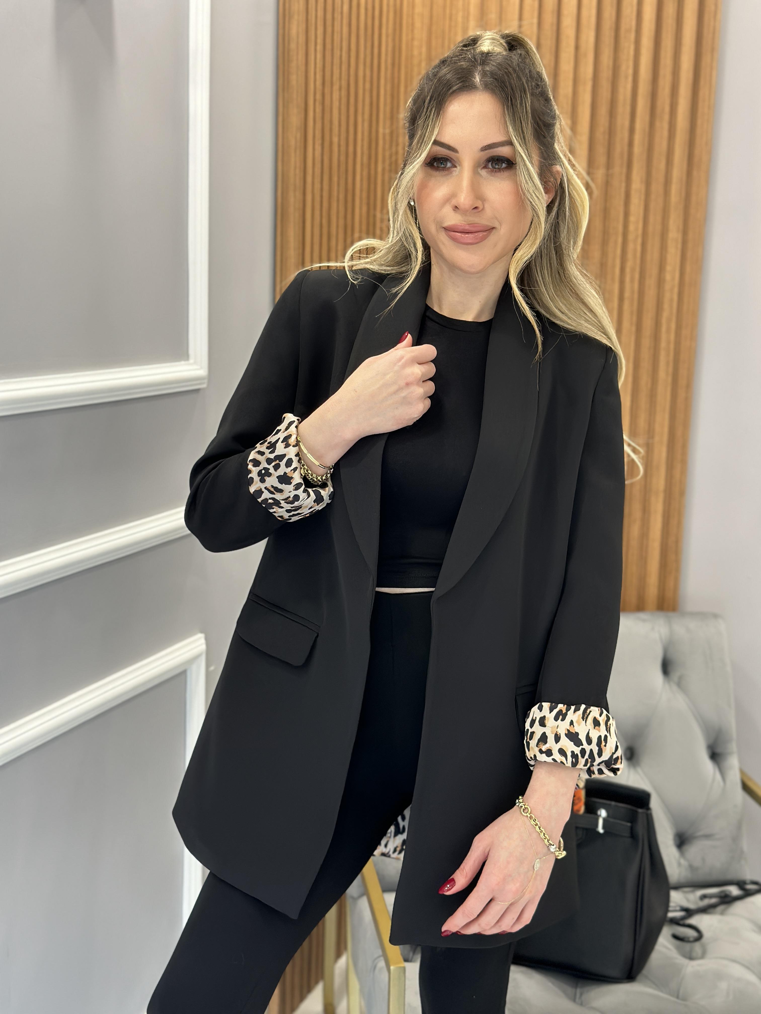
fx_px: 1407
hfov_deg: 30.3
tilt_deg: -10.1
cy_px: 507
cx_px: 380
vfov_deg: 39.7
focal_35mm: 48
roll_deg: -2.3
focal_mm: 6.86
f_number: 1.78
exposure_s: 1/60
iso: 160
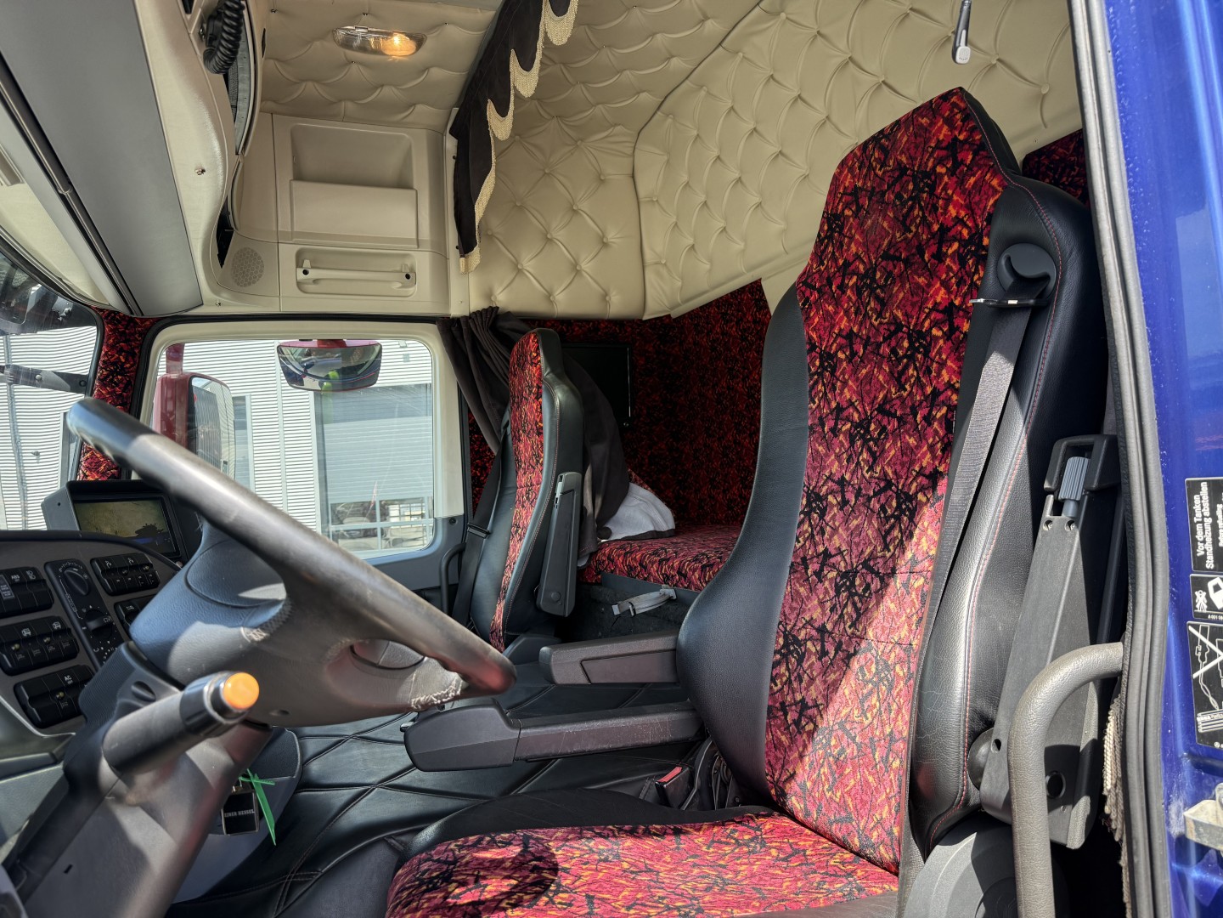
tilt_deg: +2.4
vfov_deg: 56.8
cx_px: 612
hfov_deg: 71.6
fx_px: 848
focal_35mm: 24
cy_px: 459
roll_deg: +3.2
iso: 100
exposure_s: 1/547
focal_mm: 6.76
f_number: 1.78
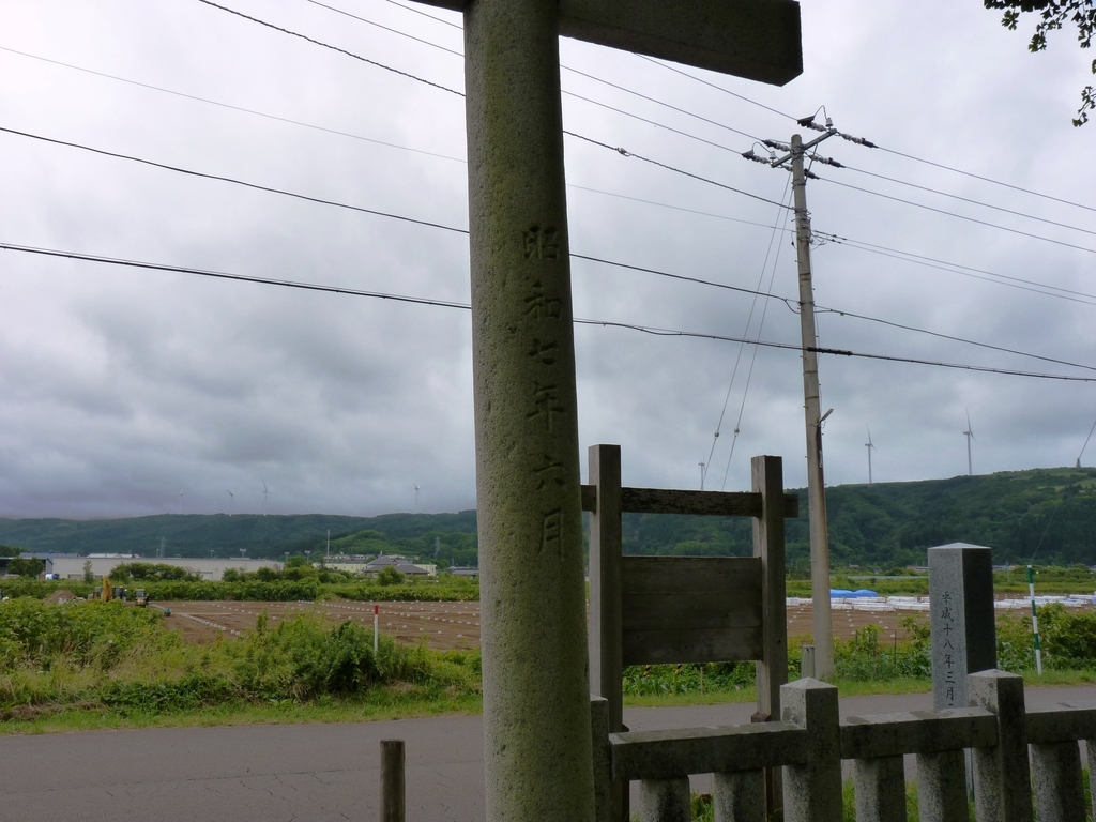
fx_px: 1045
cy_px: 411
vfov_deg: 42.9
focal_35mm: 33
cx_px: 548
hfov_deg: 55.4
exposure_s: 1/320
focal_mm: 5.9
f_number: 5.6
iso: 125
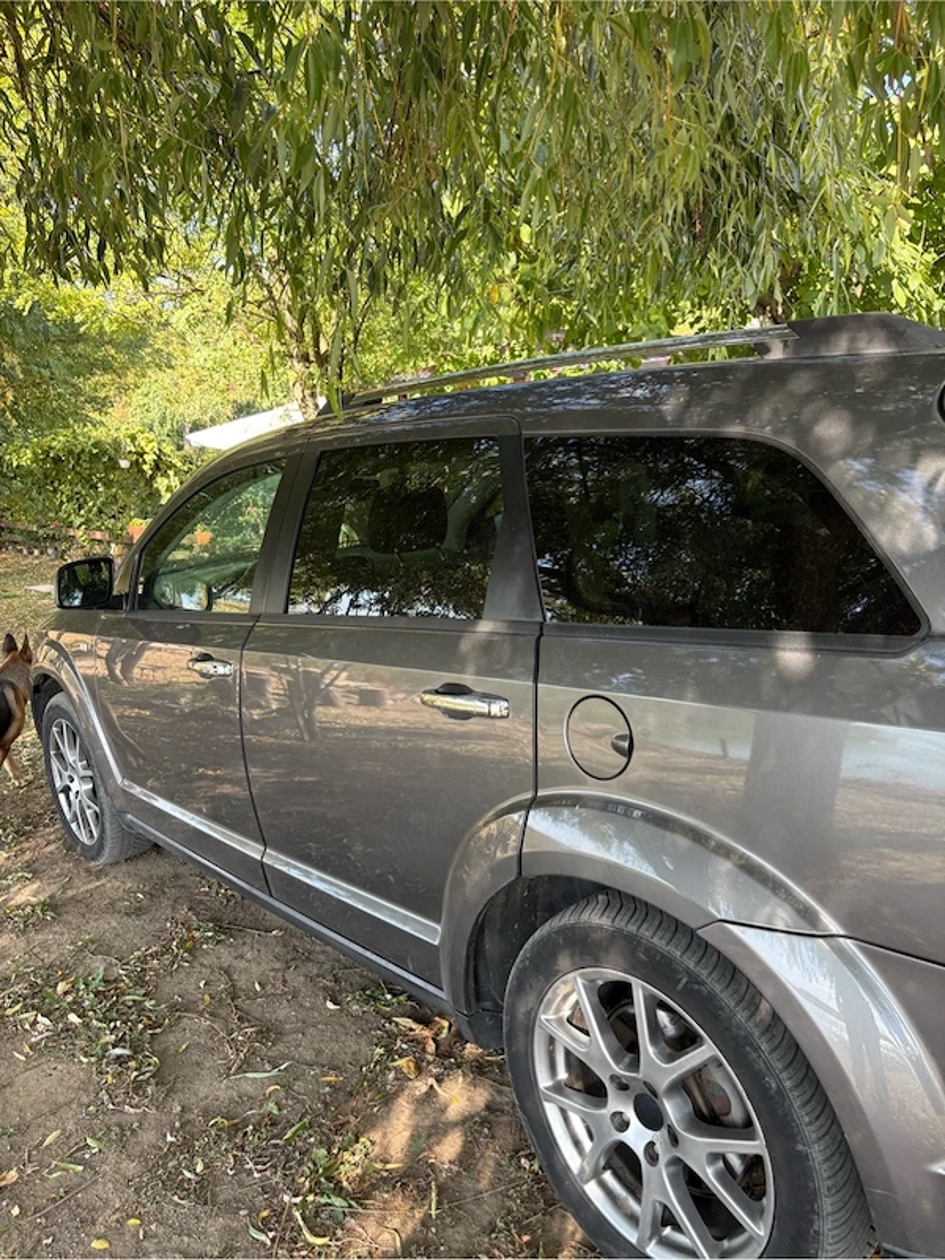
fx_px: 946
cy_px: 630
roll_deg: -0.4
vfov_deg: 67.3
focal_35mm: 26
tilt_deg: -10.1
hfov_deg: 53.1
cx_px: 472
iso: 50
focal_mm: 5.96
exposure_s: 1/186
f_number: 1.6
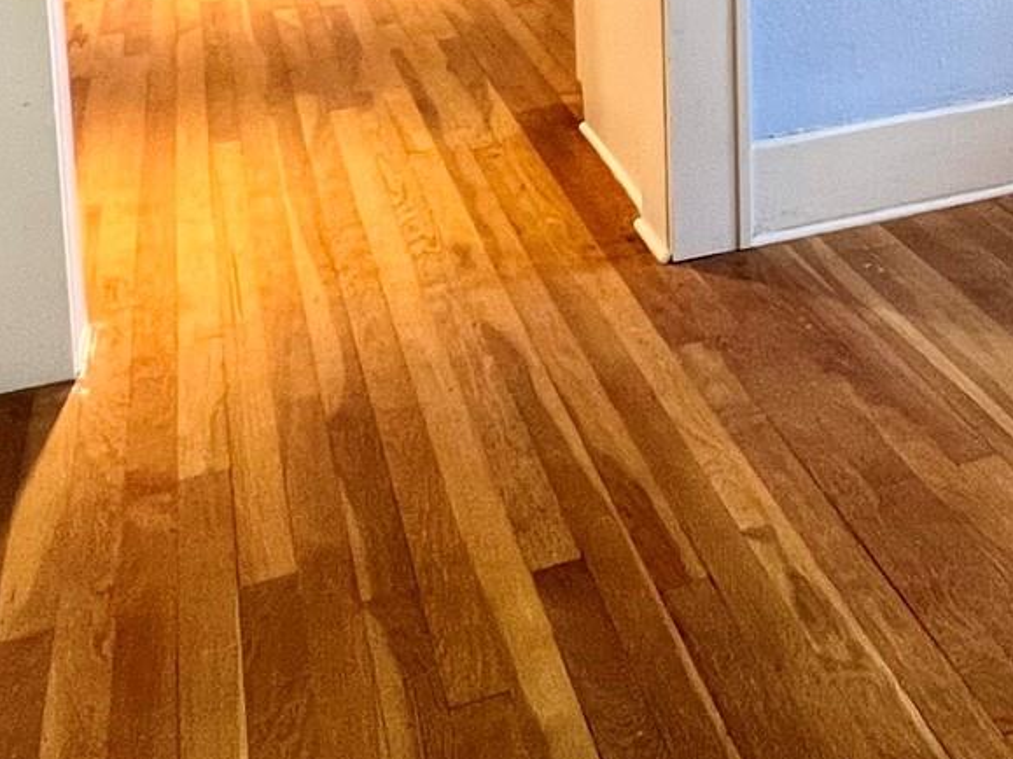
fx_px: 1346
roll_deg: -0.5
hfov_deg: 36.4
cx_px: 1048
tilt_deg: -8.3
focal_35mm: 46
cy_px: -195
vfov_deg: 27.1
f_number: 1.8
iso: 250
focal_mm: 1.57
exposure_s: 1/60
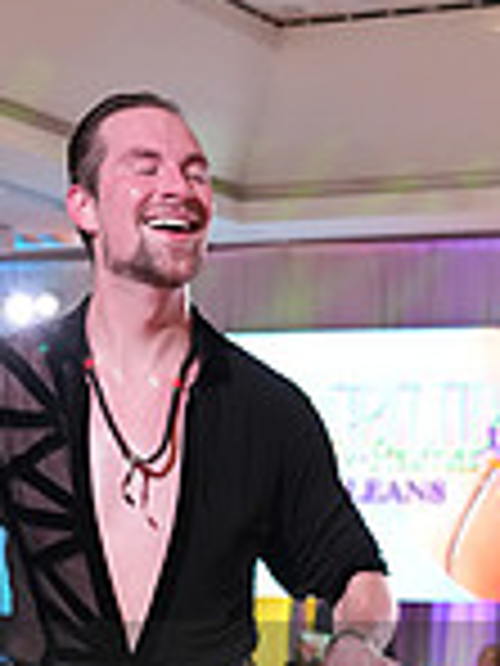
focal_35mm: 113
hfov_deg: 13.0
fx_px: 2176
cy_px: 774
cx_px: 439
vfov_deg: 16.8
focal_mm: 30
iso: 3200
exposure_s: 1/400
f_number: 4
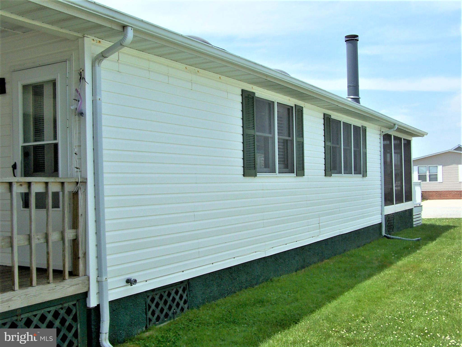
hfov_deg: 49.0
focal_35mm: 38
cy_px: 174
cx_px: 231
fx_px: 507
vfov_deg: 37.7
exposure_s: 1/500
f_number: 5.6
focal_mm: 6.3
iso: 80
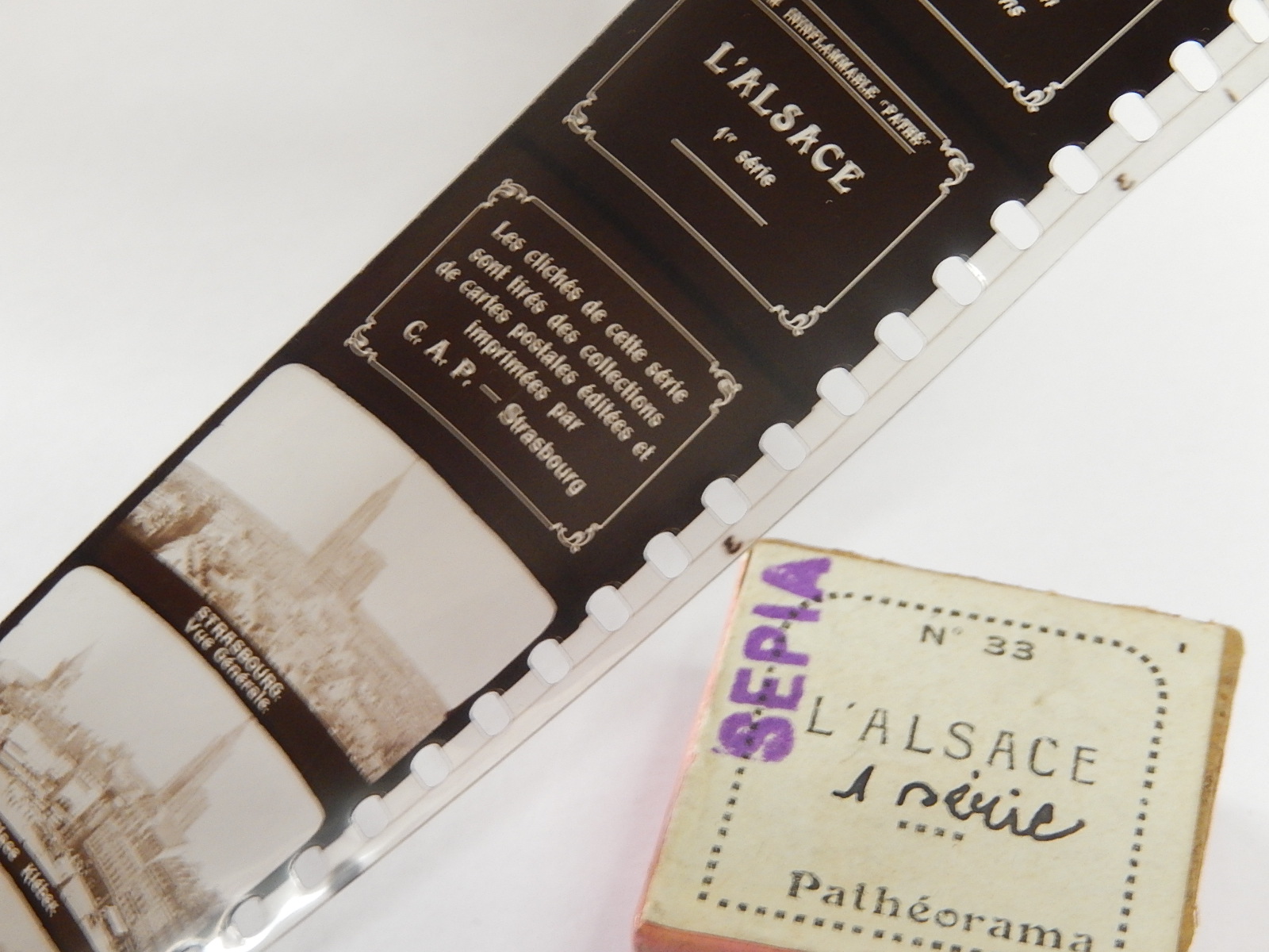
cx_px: 634
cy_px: 476
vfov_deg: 21.9
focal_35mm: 67
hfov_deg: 29.0
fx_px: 2456
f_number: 4.8
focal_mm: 12
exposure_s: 1/13
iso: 400
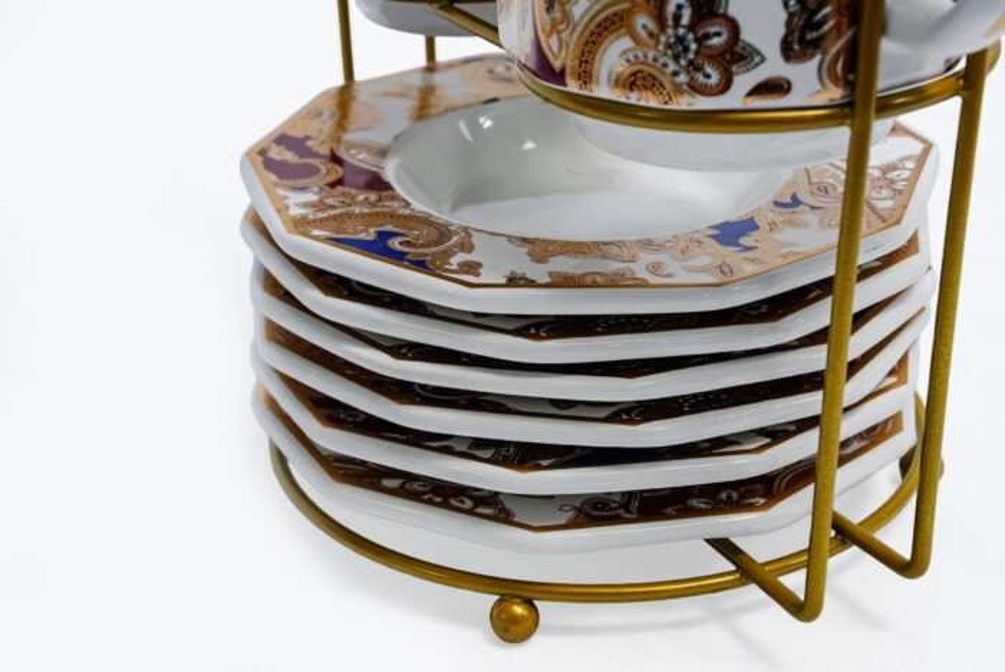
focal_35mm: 70
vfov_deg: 19.5
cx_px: 502
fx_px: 1956
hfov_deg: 28.8
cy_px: 336
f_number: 14
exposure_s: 1/160
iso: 6400
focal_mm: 70
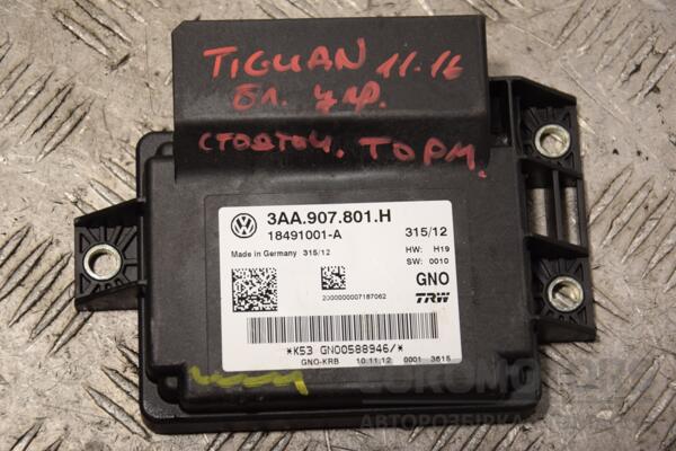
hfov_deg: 19.5
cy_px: 226
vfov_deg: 13.0
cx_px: 338
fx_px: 1972
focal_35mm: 105
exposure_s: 1/500
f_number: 5.3
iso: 800
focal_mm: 70
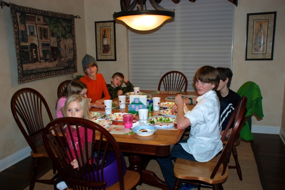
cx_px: 143
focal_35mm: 34
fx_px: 269
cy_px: 97
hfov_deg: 55.8
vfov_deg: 38.9
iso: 200
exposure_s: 1/60
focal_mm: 22
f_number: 3.8
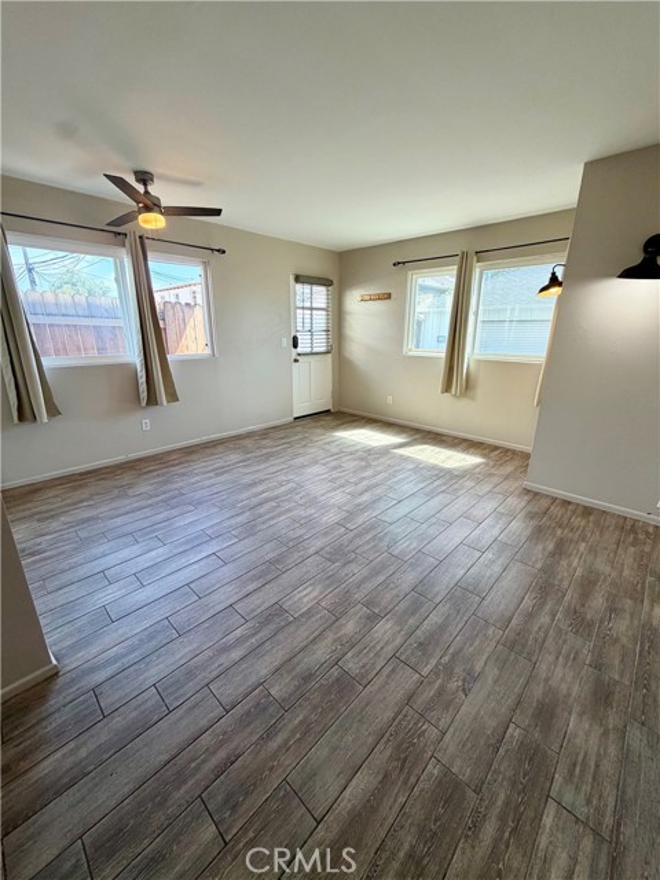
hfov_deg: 85.7
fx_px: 356
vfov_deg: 102.1
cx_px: 330
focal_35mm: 14
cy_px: 440
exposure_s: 1/120
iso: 125
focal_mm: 2.22
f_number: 2.2
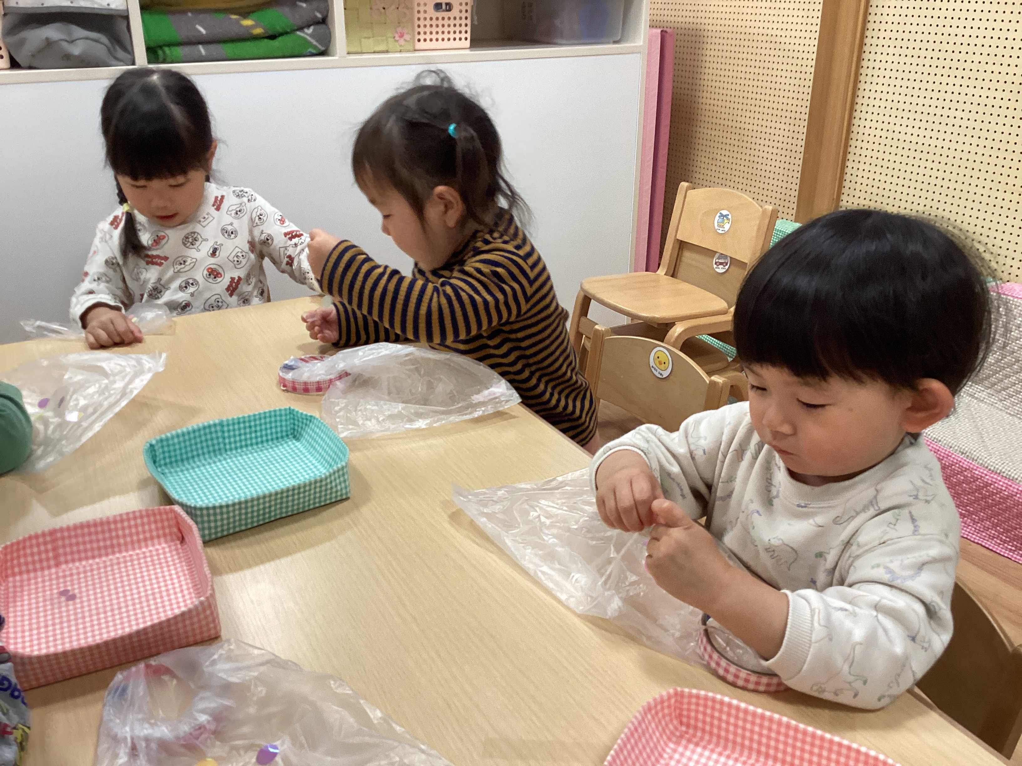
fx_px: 915
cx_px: 511
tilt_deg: -24.2
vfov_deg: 45.4
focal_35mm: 31
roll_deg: -1.1
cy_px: 383
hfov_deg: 58.4
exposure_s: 1/60
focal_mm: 3.3
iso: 160
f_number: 2.4
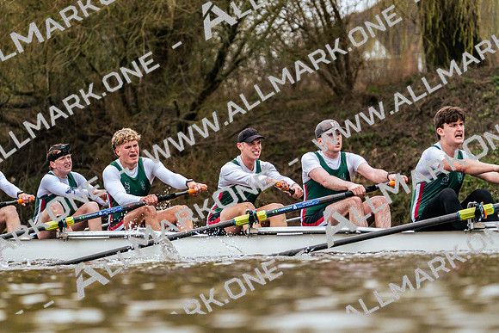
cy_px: 166
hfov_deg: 7.4
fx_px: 3840
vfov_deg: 5.0
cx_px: 250
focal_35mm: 277
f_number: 6.3
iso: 3200
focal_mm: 277
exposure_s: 1/2000
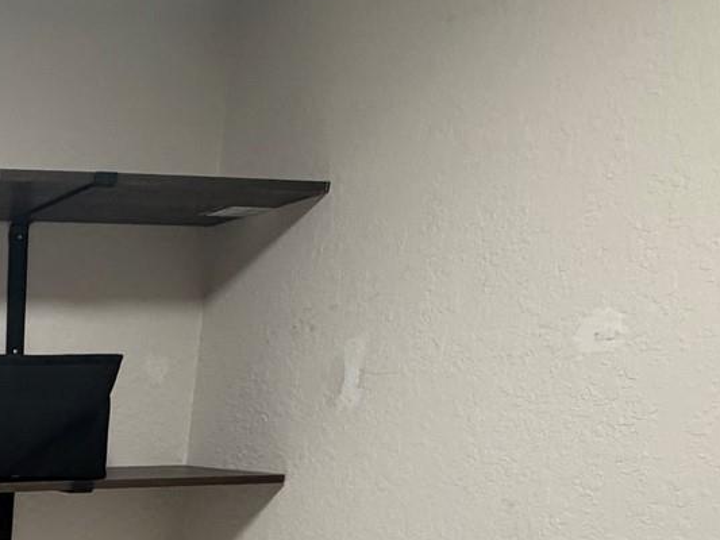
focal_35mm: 42
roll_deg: +1.7
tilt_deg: -18.5
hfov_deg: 34.0
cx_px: -185
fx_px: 874
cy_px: 724
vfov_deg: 27.8
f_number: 2.2
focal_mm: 2.22
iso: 320
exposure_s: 1/120
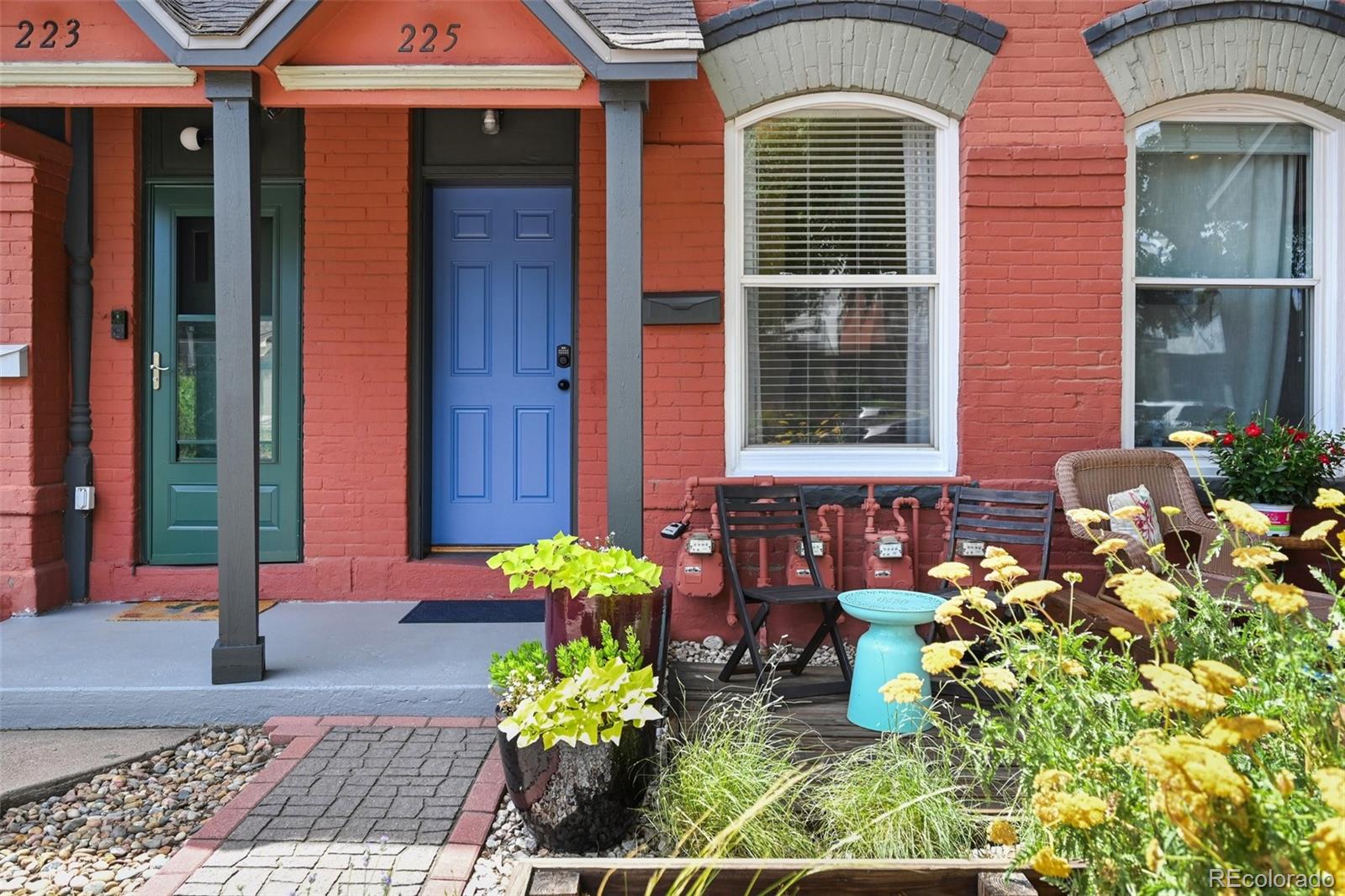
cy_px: 448
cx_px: 672
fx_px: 952
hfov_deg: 70.4
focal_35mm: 26
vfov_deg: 50.4
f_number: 4.5
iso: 400
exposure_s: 1/640
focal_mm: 25.5
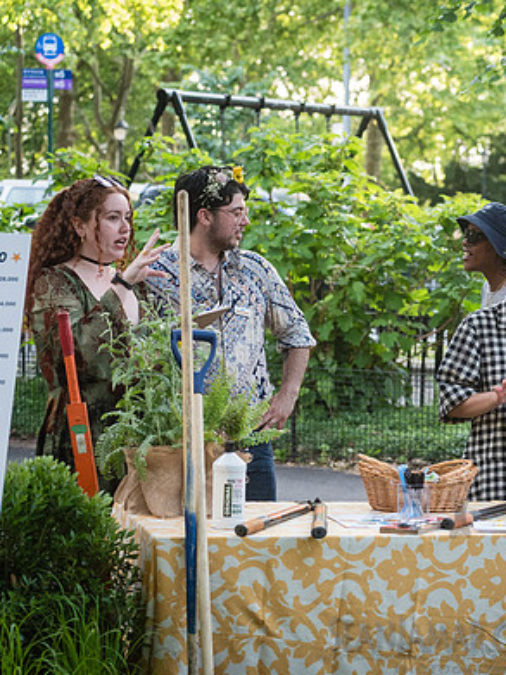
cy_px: 359
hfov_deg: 11.5
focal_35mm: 128
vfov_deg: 15.4
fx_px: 2496
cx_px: 500
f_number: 5
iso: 2000
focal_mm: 80
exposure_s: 1/320
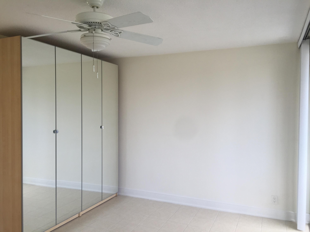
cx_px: 155
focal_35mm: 29
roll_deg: -1.4
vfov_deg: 48.2
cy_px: 116
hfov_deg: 61.7
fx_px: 260
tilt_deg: -2.6
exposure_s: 1/60
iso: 40
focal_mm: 4.15
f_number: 2.2
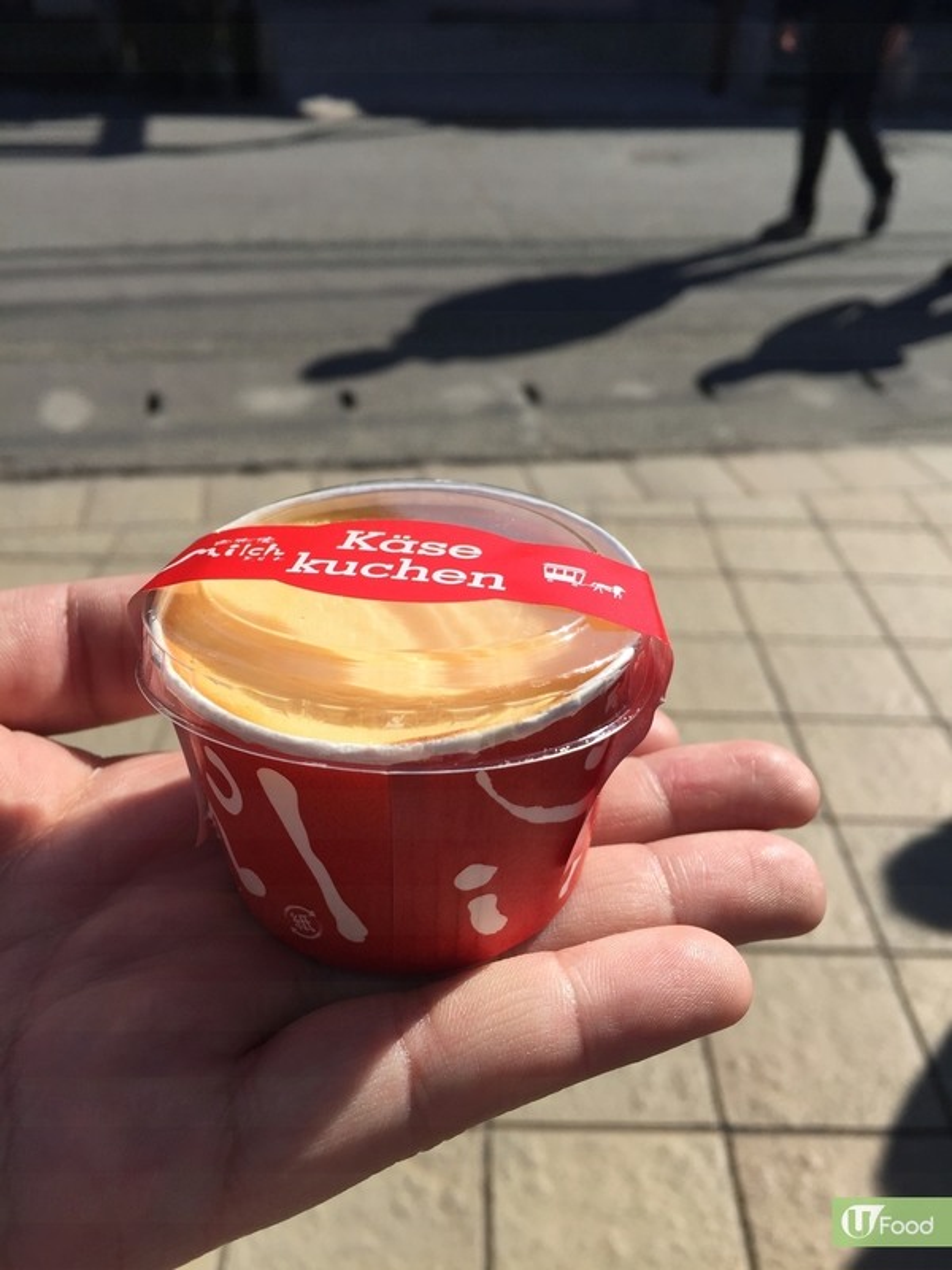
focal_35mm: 29
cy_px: 635
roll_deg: -1.4
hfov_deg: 48.2
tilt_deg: -33.5
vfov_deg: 61.7
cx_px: 476
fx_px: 1063
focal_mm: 4.15
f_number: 2.2
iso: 32
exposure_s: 1/2083
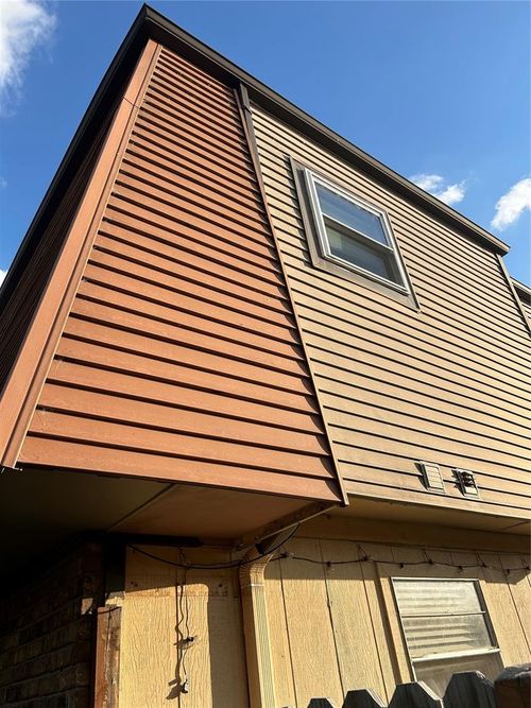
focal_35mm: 26
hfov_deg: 53.0
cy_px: 354
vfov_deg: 67.3
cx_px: 266
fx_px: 532
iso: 50
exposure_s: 1/2353
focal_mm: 5.7
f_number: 1.5
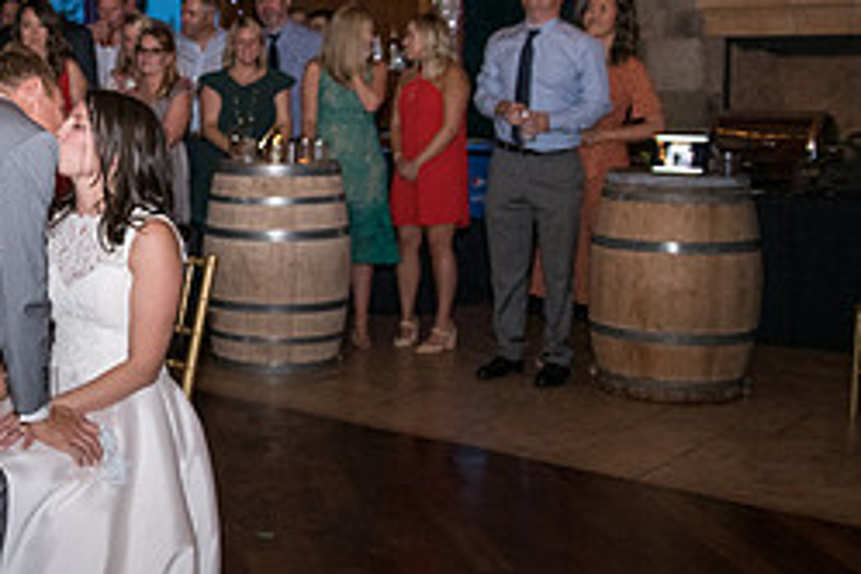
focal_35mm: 56
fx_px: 1339
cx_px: 73
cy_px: 213
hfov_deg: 33.6
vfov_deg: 24.1
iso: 1600
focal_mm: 24
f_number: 3.5
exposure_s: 1/320
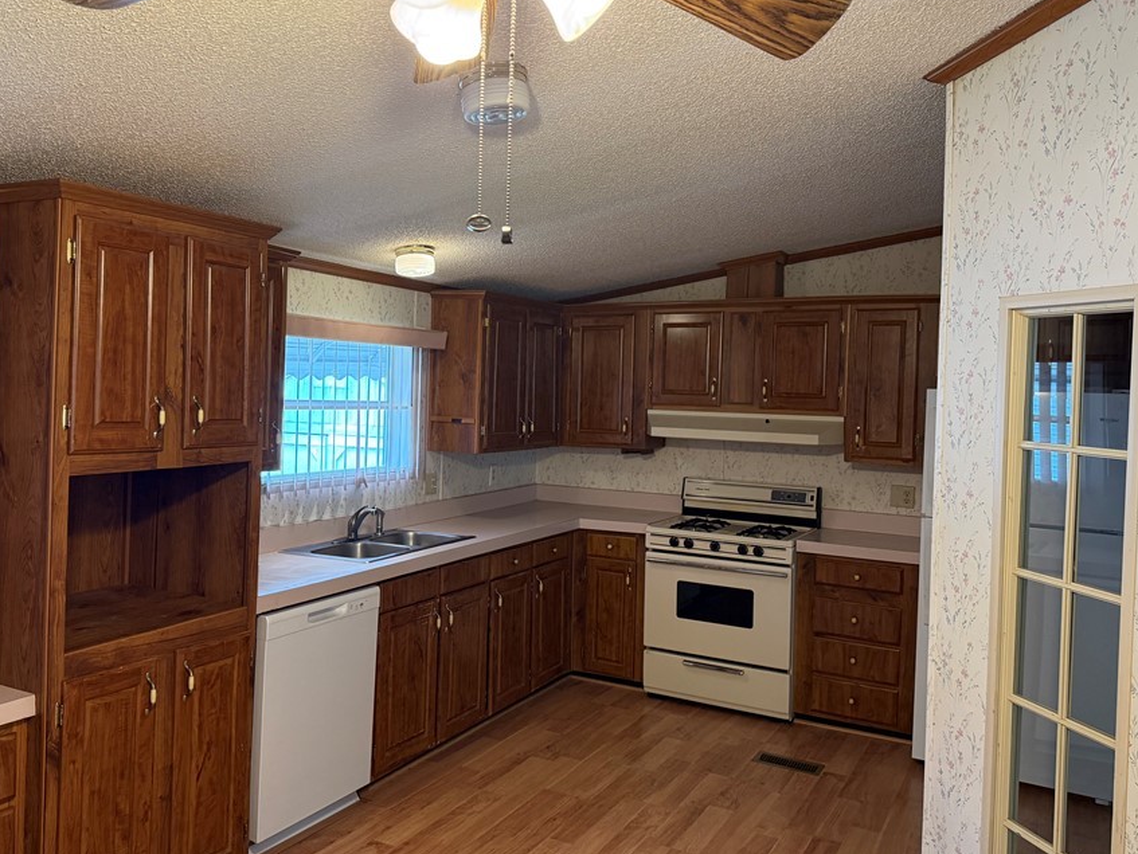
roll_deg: -1.2
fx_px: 954
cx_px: 527
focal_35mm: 29
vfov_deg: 48.2
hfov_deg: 61.6
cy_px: 408
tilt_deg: -0.9
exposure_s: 1/60
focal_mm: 6.76
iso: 250
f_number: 1.78
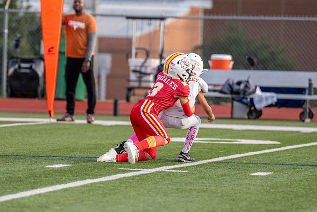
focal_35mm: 417
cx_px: 116
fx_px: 3670
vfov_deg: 3.3
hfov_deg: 4.9
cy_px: 81
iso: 320
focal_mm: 200
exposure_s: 1/2500
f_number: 2.8
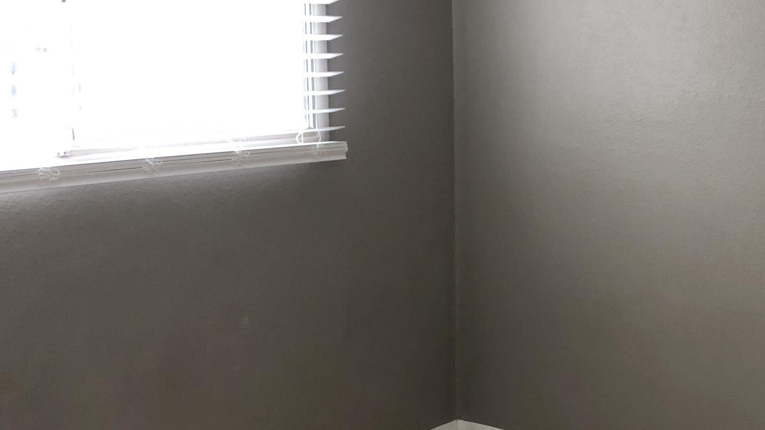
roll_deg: -0.5
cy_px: 184
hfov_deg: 36.3
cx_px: 639
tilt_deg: -9.5
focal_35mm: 55
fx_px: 1116
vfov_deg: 21.8
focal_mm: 3.99
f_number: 1.8
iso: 40
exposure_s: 1/15
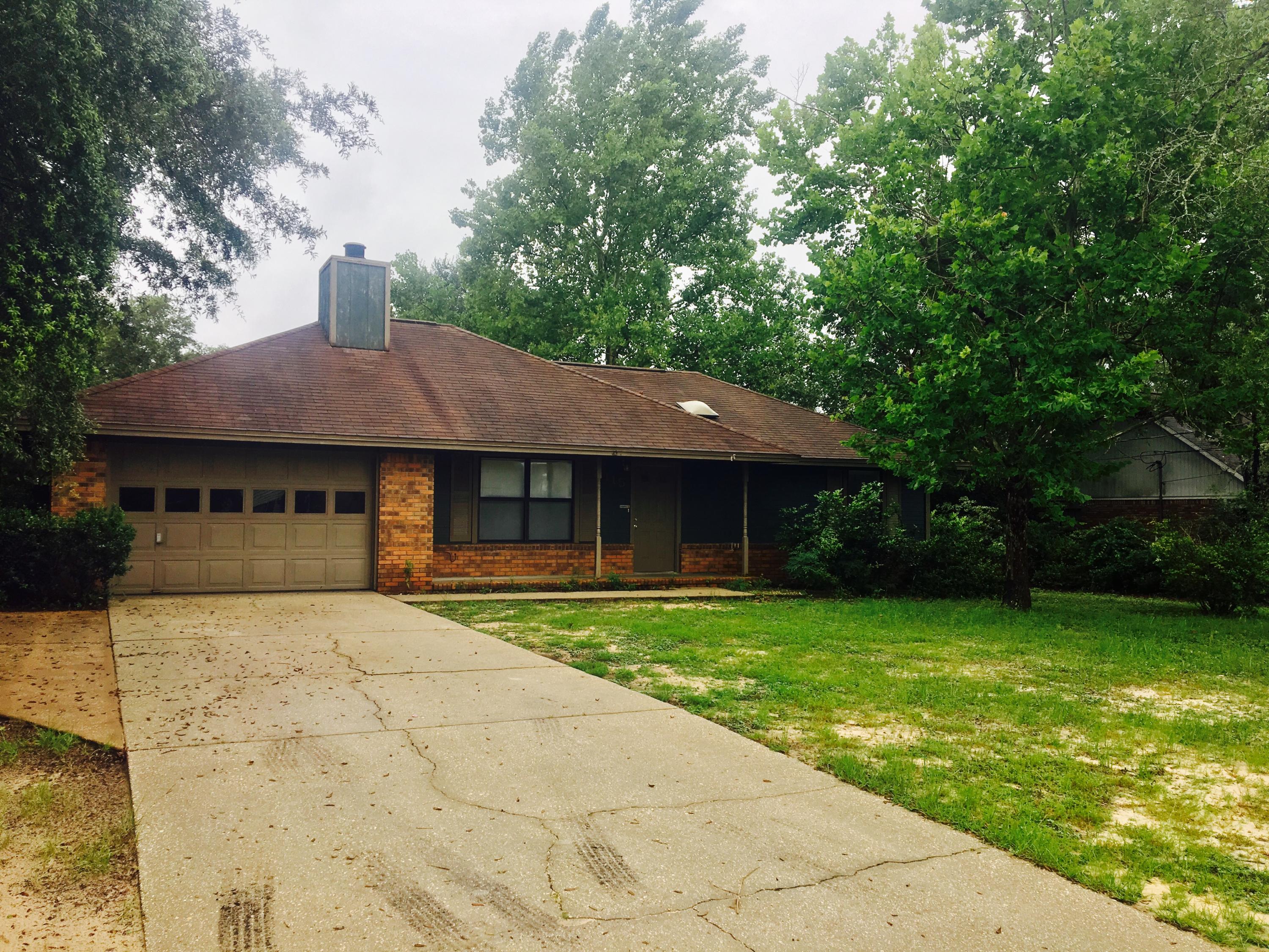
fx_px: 1063
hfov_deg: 61.7
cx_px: 634
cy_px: 476
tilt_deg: +2.6
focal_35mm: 29
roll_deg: -0.8
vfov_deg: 48.2
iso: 25
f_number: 2.2
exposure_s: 1/513
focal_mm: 4.15
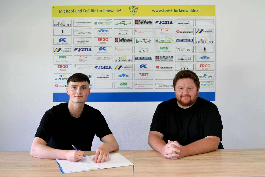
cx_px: 132
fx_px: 221
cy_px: 88
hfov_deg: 61.9
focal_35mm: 30
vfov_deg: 43.6
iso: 2000
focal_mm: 30
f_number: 2.8
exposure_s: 1/640
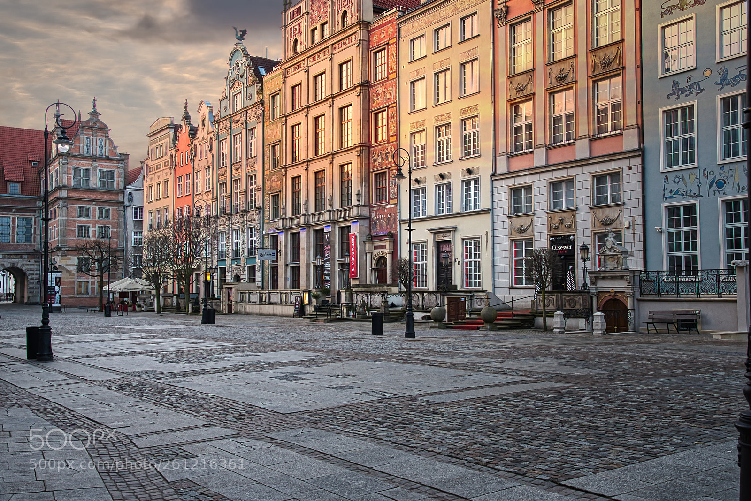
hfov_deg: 54.4
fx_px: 730
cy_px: 250
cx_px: 376
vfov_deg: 37.9
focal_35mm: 35
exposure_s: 1/30
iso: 800
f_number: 8
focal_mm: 35
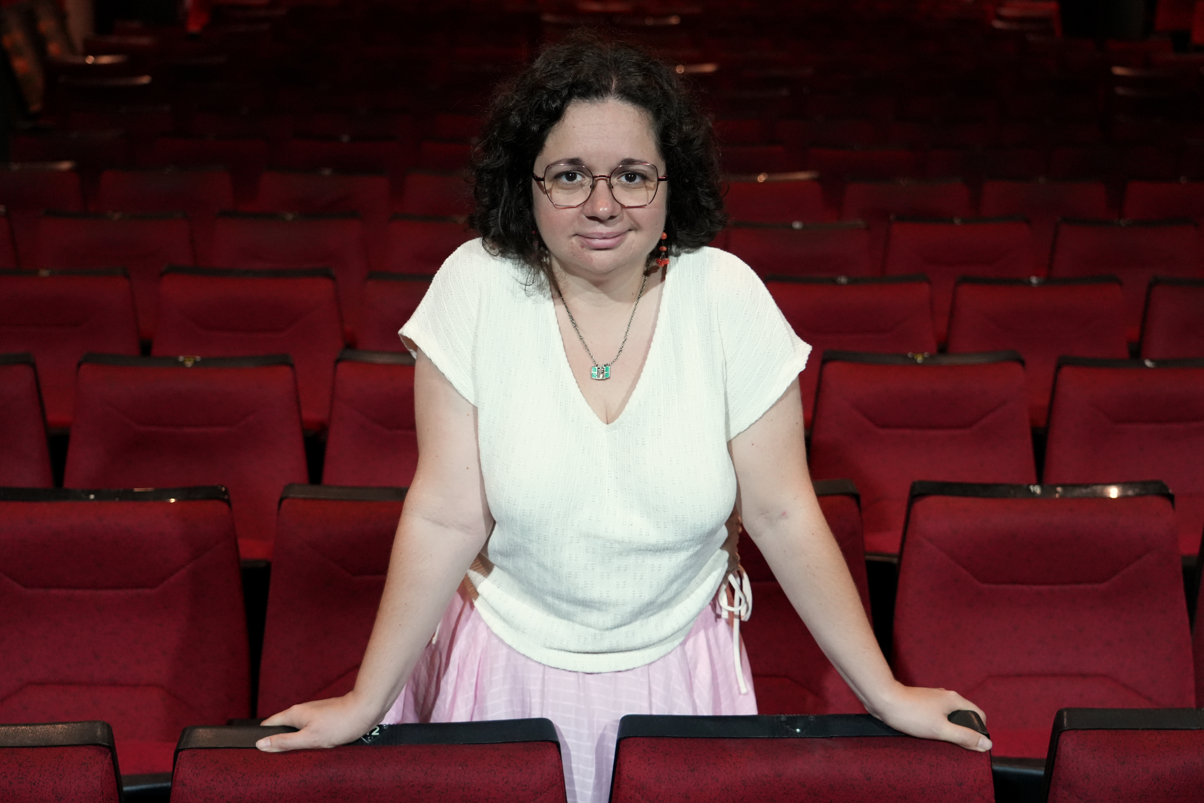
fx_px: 1505
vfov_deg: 29.9
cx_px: 602
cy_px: 402
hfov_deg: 43.6
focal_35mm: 45
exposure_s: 1/160
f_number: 4
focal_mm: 45
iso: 5000
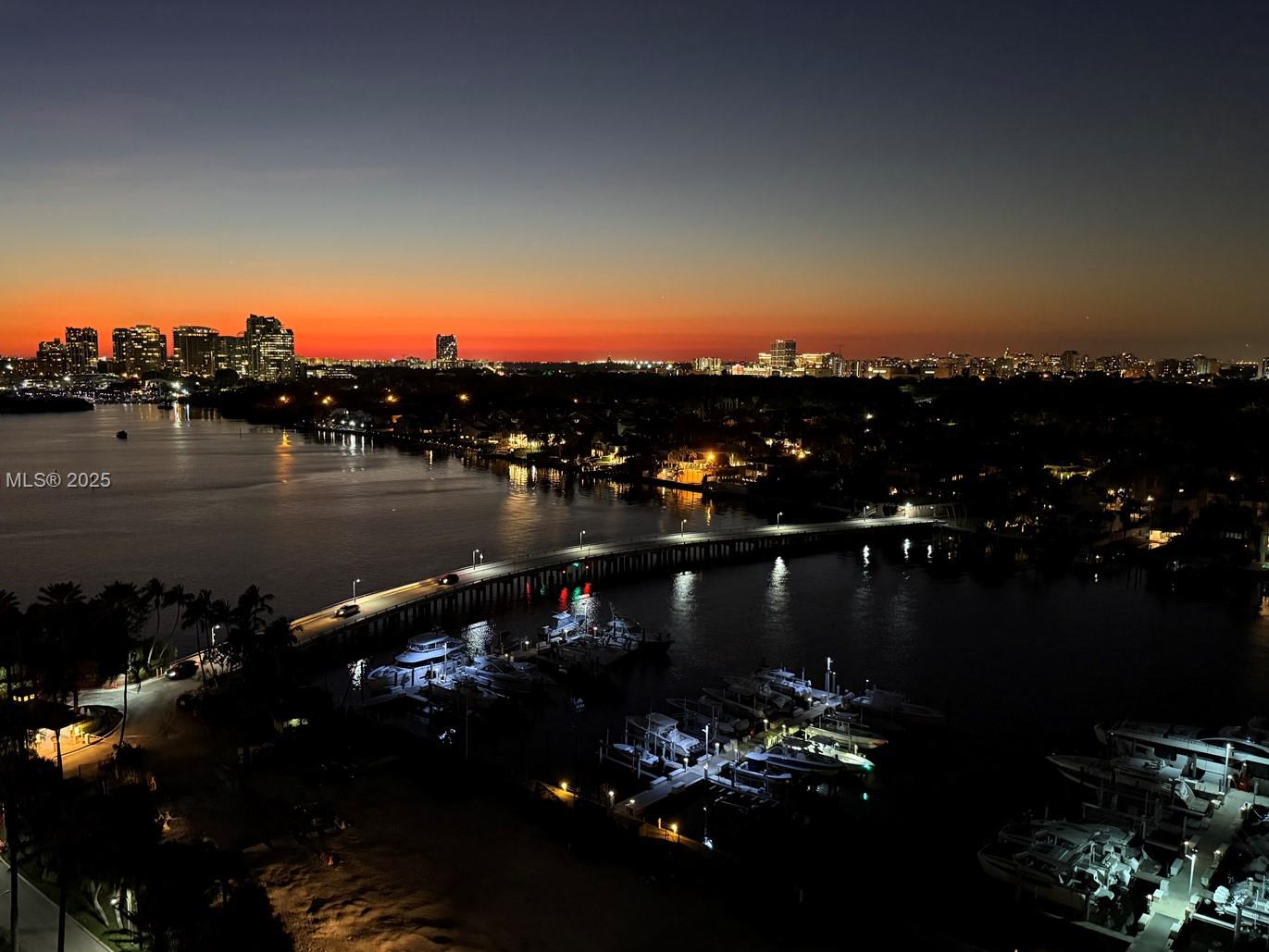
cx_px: 555
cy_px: 482
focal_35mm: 28
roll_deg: -0.8
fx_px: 1027
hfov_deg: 63.2
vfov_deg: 49.8
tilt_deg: -7.2
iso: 1250
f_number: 1.78
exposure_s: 1/30
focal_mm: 6.76
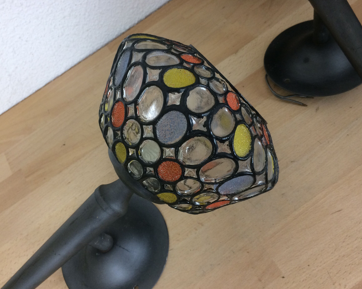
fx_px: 343
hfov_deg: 55.7
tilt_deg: -61.1
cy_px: 146
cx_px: 183
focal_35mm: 32
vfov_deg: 45.8
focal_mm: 4.15
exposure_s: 1/33
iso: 64
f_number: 2.2
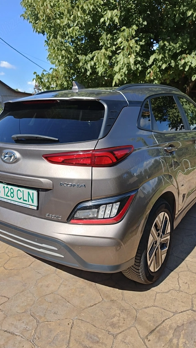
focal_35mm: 26
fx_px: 240
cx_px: 104
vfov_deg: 71.9
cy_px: 180
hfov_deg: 44.4
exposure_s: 1/1220
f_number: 1.5
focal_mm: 6.75
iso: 80
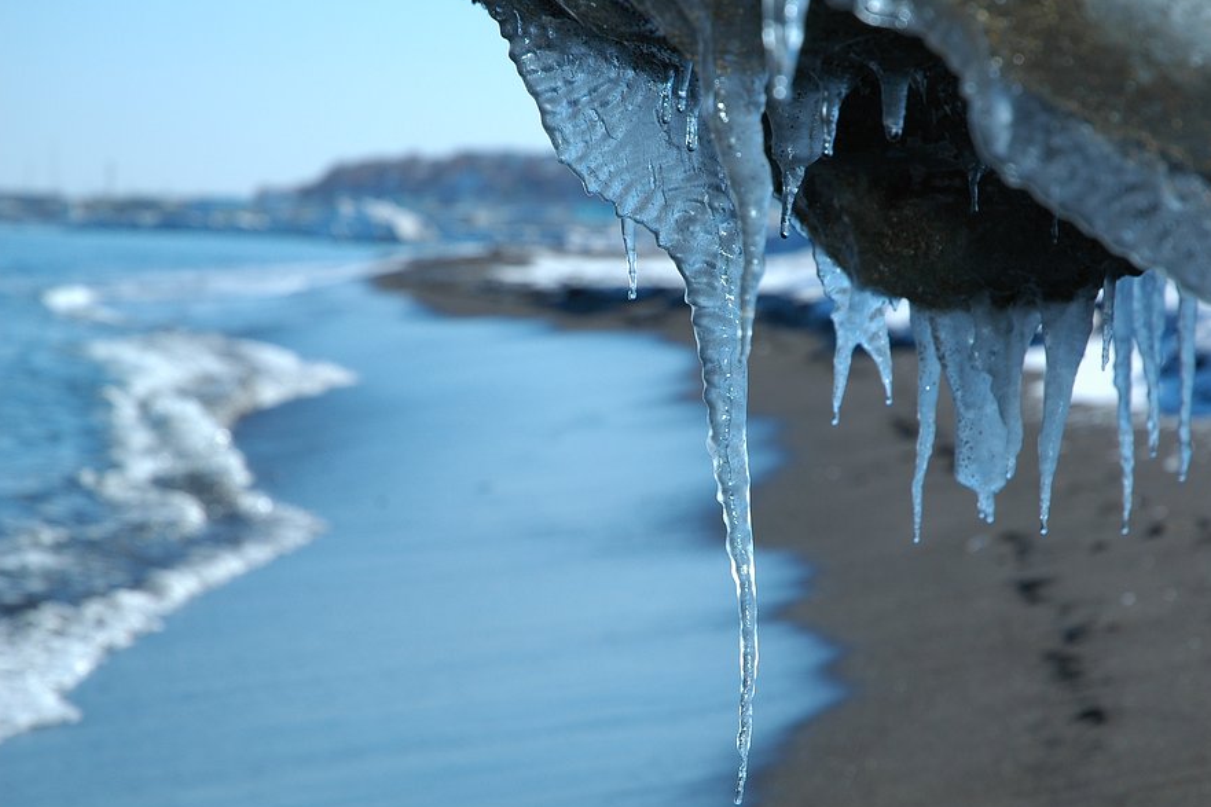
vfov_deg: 12.7
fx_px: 3632
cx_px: 698
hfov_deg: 18.9
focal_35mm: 108
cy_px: 435
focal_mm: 62
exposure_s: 1/500
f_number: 7.1
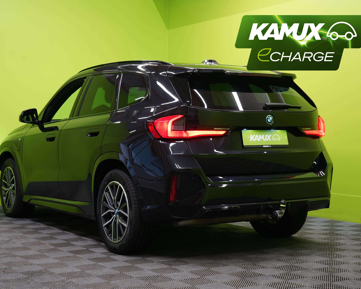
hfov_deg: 31.0
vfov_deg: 25.0
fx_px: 652
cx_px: 172
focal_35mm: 61
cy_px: 144
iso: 400
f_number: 5
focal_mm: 54
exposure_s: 1/25
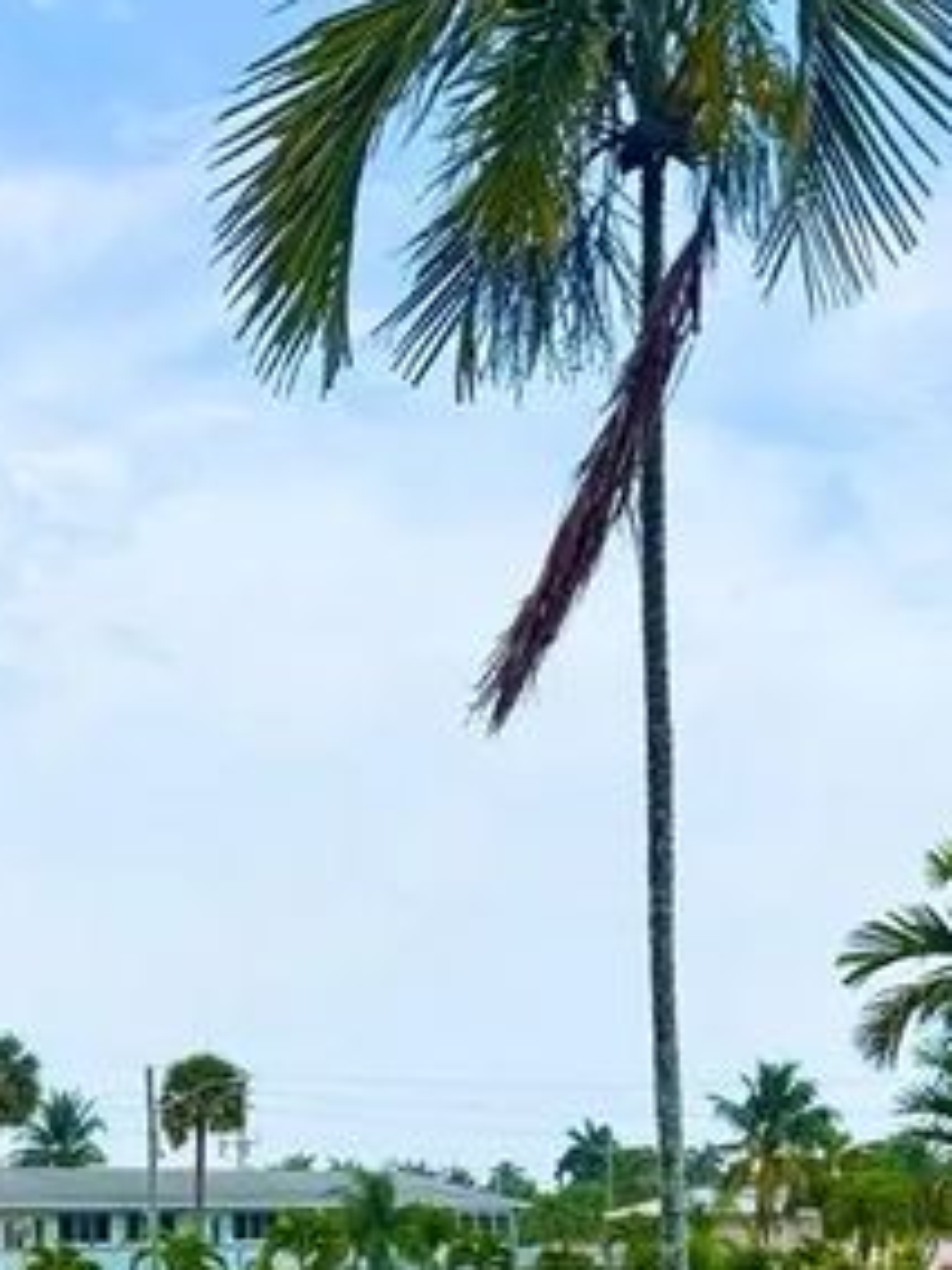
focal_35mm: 72
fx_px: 2640
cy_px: 1572
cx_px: 40
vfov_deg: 24.2
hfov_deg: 19.9
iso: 80
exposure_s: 1/7092
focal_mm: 6.76
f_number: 1.78
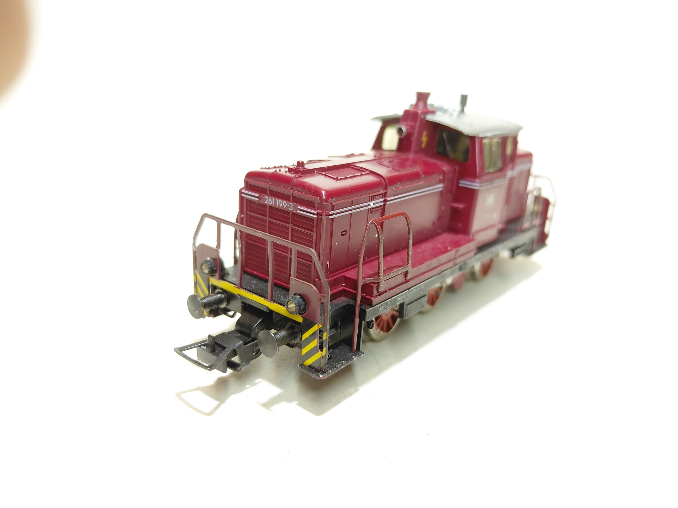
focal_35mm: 25
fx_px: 490
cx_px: 339
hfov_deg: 69.4
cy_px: 254
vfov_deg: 54.9
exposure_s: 1/50
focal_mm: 4.69
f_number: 1.8
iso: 50
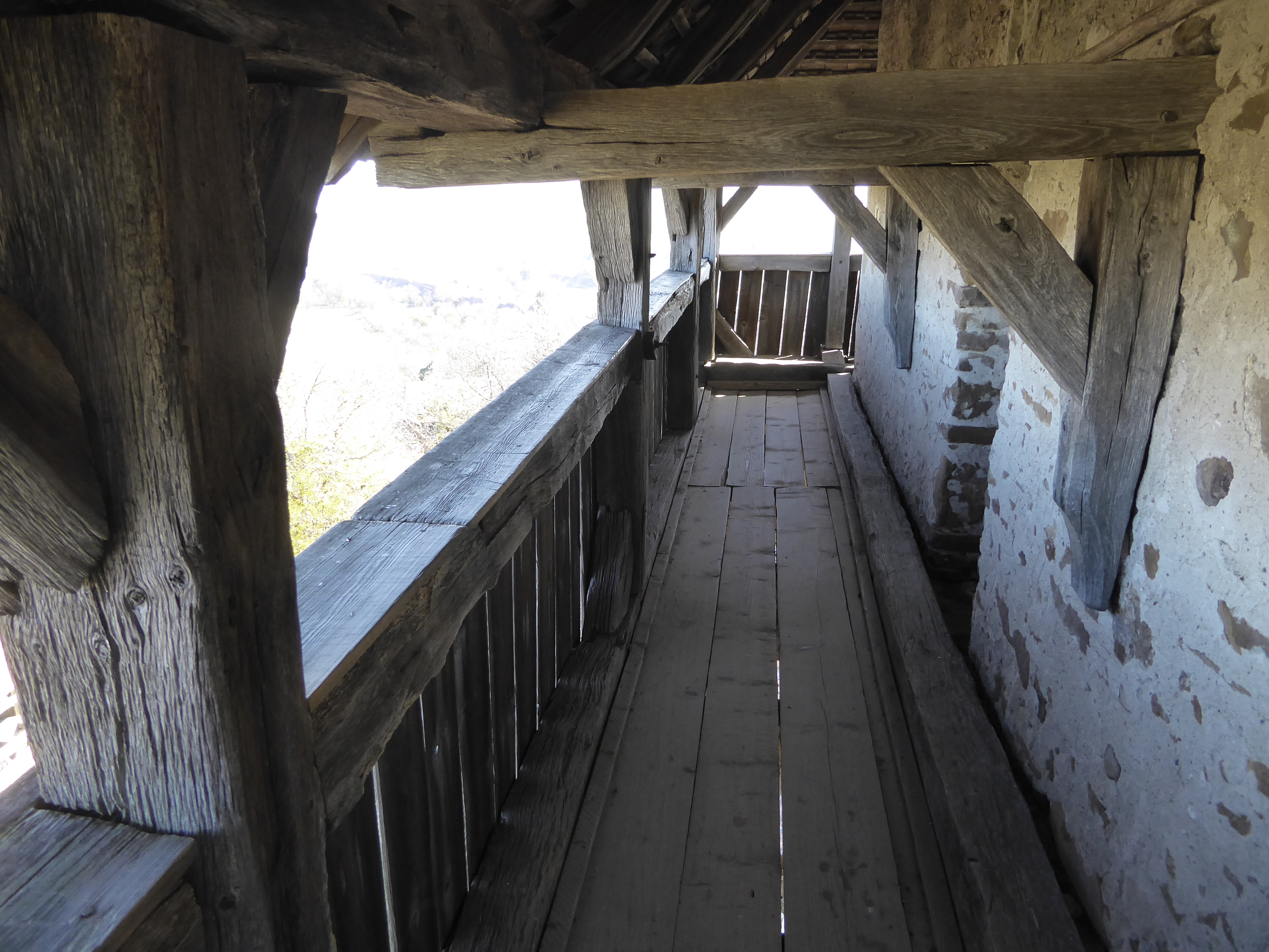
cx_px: 634
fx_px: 916
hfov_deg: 69.4
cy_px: 476
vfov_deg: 54.9
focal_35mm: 25
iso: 200
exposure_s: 1/60
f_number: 3.3
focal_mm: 4.3
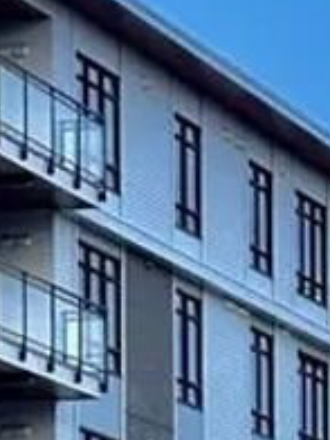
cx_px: 128
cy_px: 1005
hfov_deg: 4.5
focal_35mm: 334
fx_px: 4245
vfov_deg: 5.7
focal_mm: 6.86
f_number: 1.78
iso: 200
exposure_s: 1/60
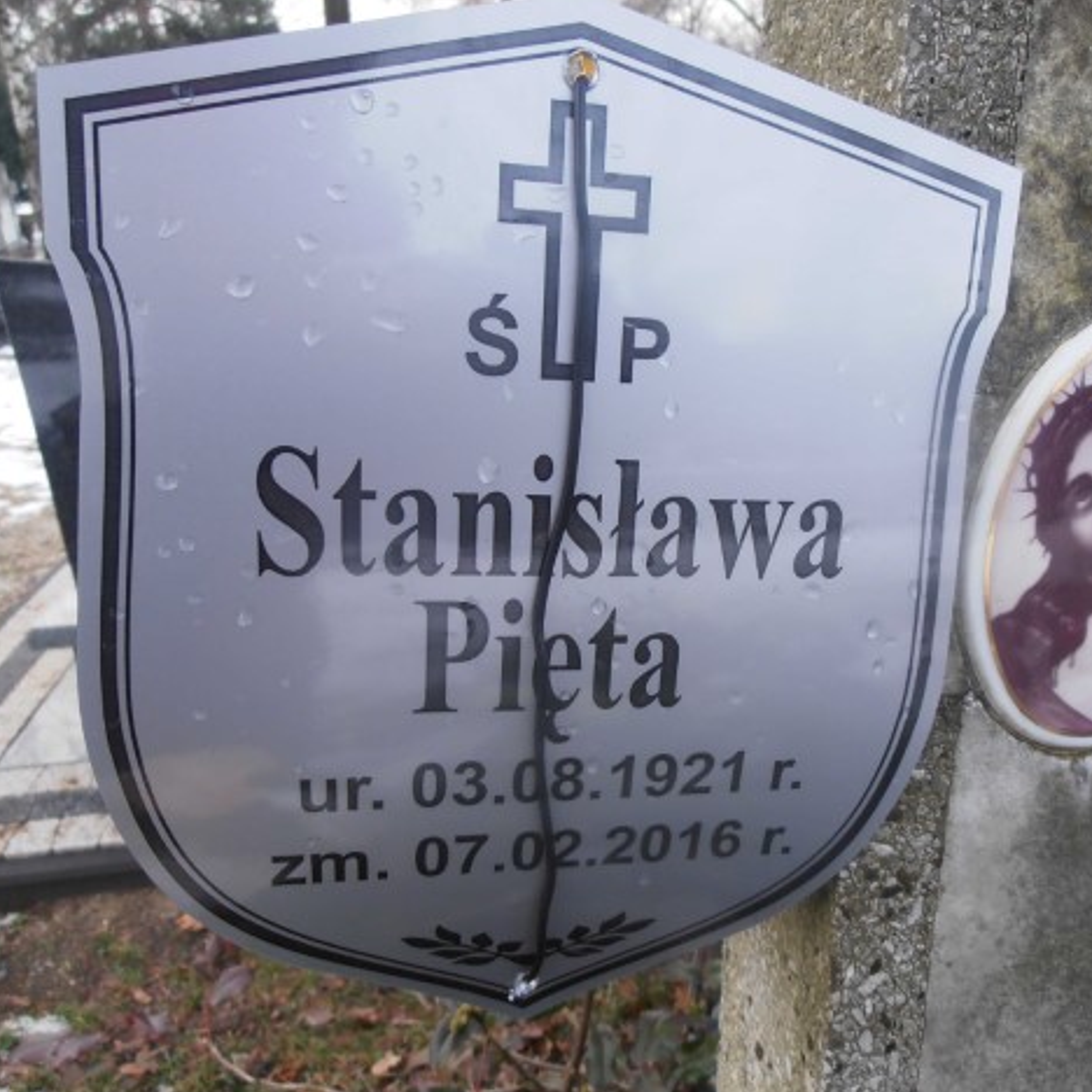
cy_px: 558
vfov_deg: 55.6
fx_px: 1035
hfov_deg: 55.3
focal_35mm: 29
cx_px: 644
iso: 80
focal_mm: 4.2
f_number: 3
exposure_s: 1/125
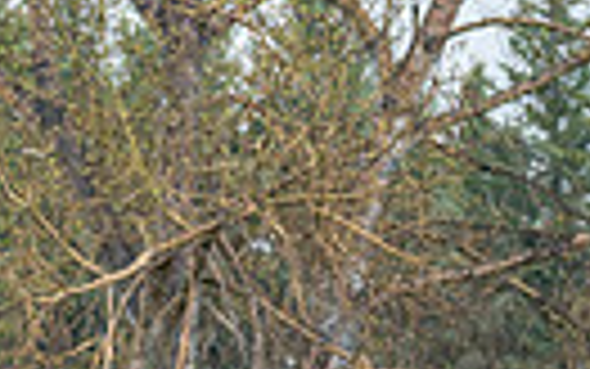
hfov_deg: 2.9
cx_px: -473
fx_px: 11759
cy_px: 808
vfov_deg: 1.8
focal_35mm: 731
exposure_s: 1/1250
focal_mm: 162
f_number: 5.6
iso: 800
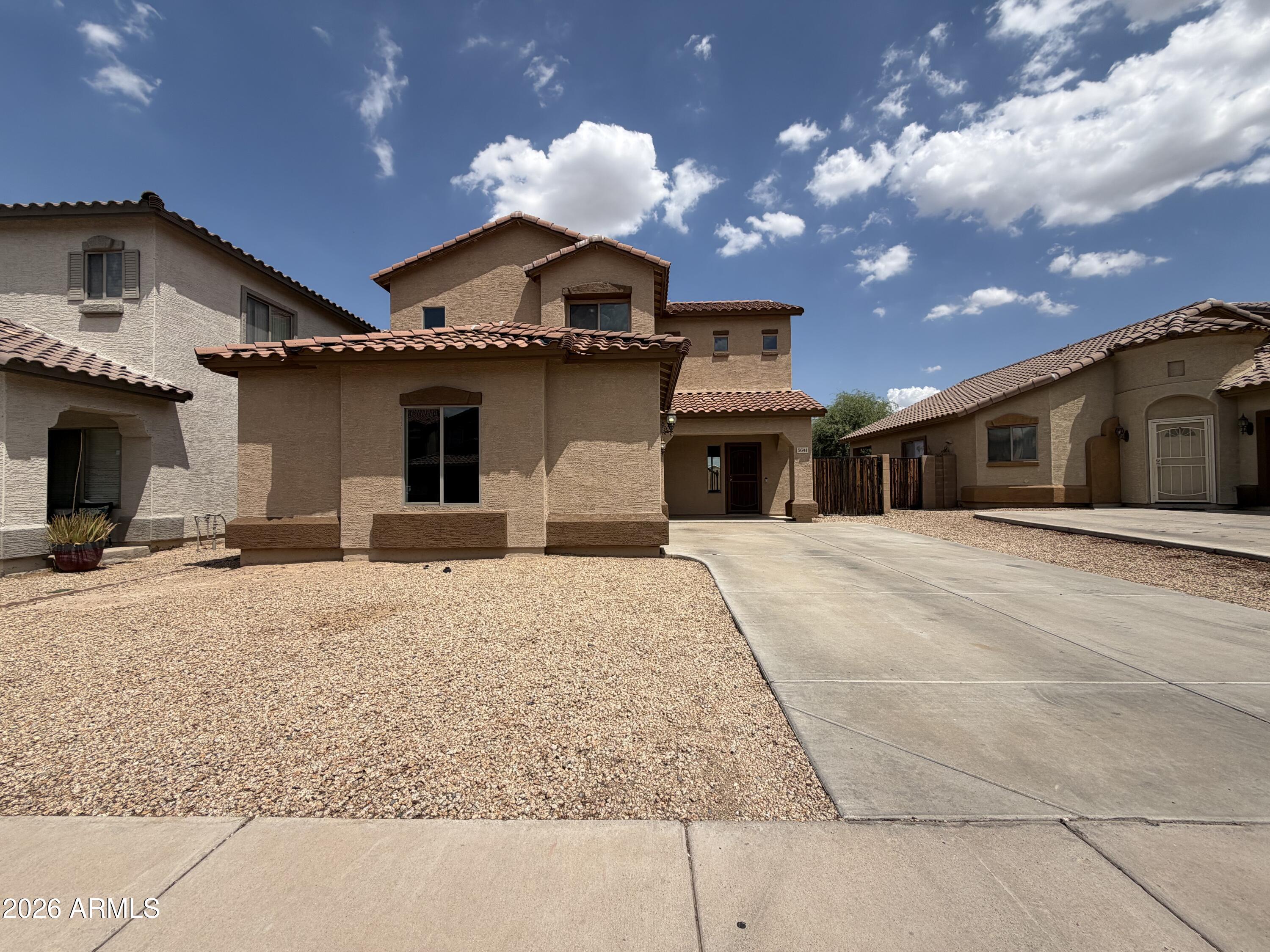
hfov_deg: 102.1
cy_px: 476
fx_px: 514
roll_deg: +0.6
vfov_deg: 85.7
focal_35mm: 14
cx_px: 635
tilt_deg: +1.1
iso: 20
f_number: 2.2
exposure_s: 1/1431
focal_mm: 2.22
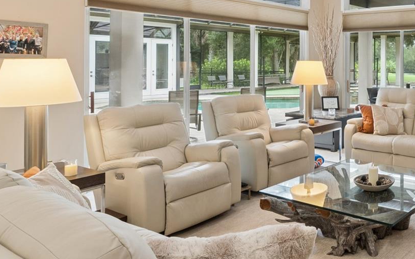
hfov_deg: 49.7
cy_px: 53
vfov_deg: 36.4
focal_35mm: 34
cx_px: 388
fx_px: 380
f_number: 9
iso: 400
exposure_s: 1/15
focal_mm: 11.2
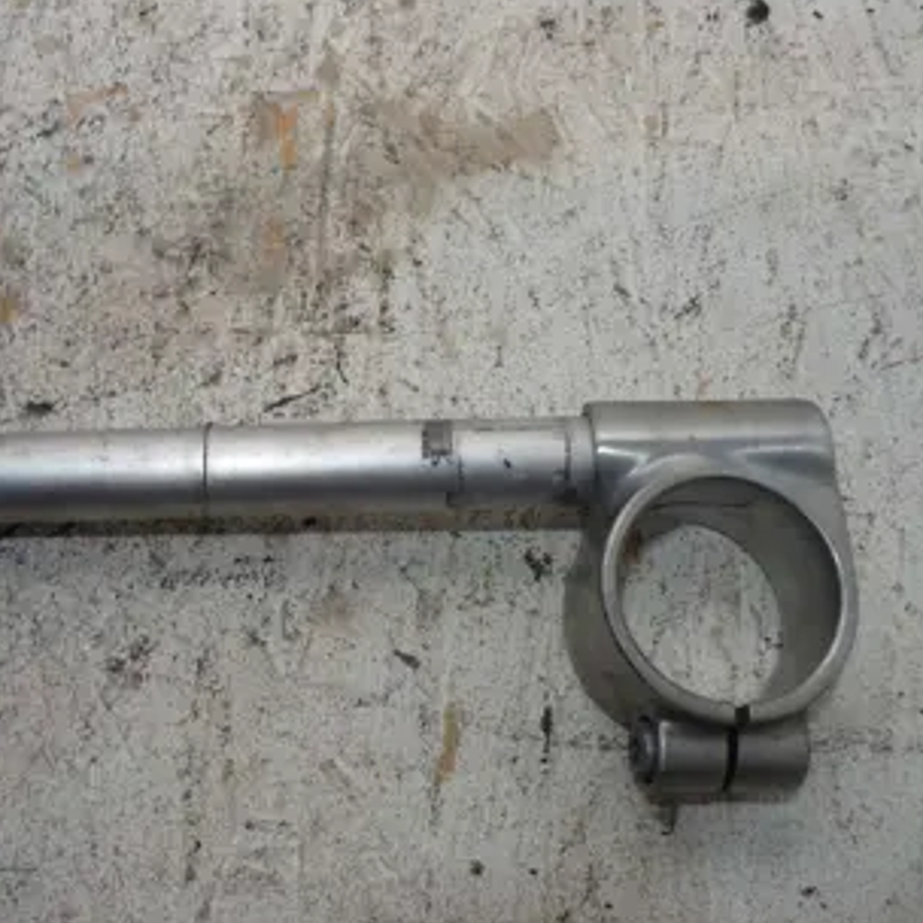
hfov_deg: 36.6
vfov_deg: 36.8
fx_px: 1388
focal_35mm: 46
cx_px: 346
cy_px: 455
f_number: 2.8
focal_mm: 5.5
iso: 80
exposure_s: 1/30
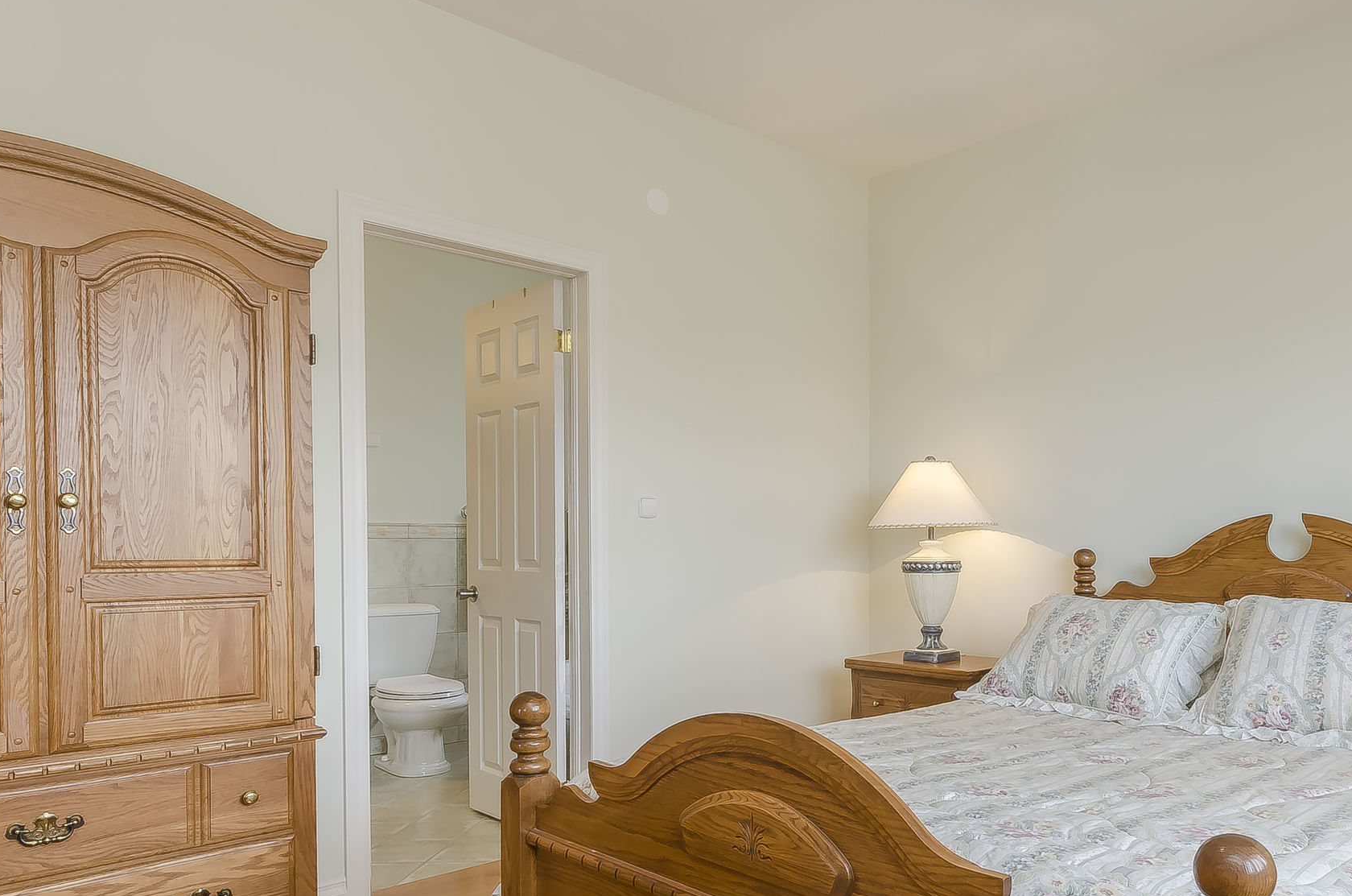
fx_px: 937
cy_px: 545
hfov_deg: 69.6
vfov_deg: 50.7
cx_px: 898
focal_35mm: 25
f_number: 8
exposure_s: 1/15
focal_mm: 10
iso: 250
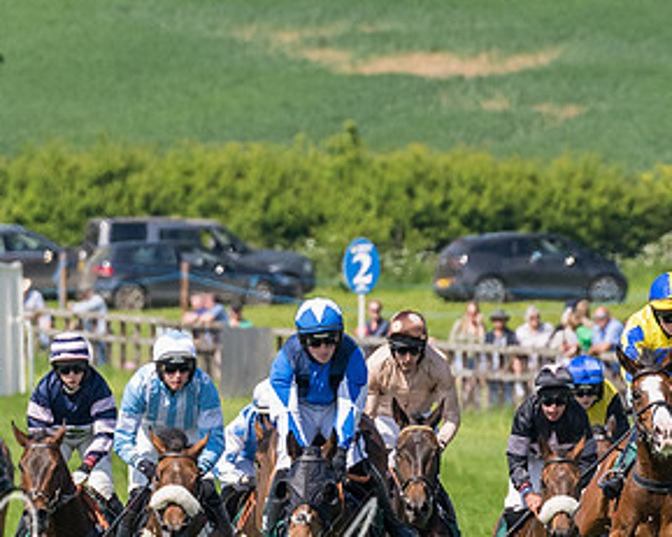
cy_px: 307
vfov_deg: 1.5
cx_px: 535
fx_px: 20618
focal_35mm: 1037
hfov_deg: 1.9
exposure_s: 1/3200
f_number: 4
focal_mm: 200
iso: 400
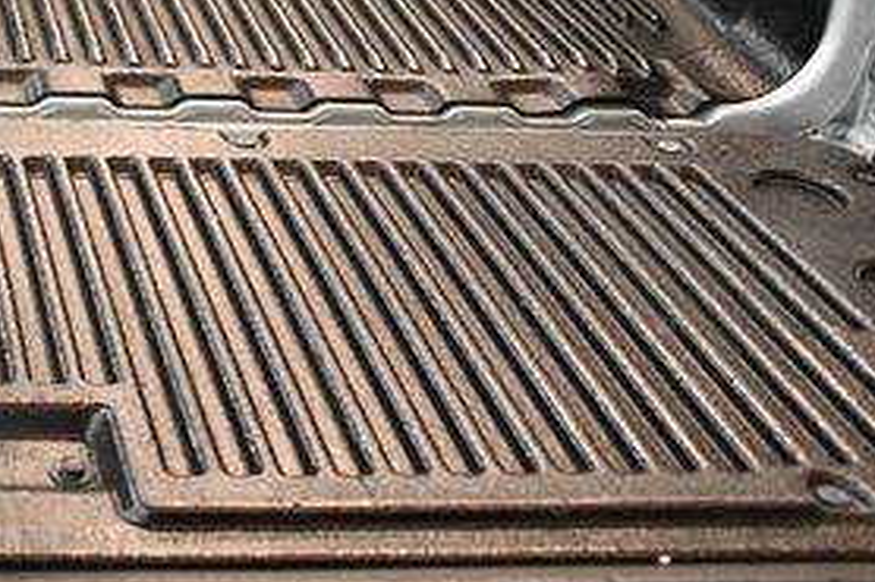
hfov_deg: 26.7
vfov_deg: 19.1
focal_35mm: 69
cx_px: -107
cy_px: -19
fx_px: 1676
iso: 3200
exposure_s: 1/125
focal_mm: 20
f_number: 3.5
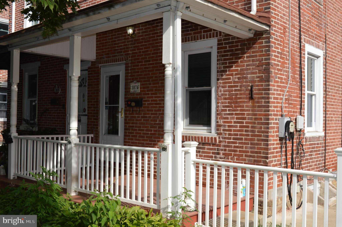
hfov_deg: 48.0
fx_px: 384
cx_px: 171
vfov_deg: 32.9
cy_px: 114
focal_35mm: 40
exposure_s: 1/200
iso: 100
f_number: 6.3
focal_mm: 27
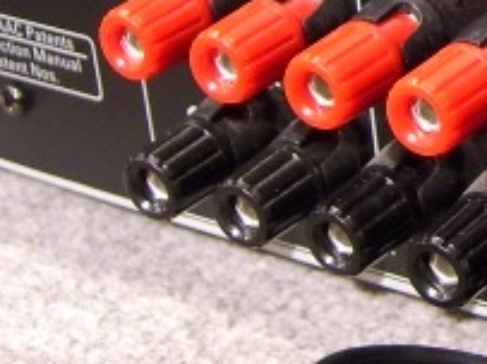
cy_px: -115
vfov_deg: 10.0
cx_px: 662
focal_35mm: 145
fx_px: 2039
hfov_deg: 13.1
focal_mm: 9.5
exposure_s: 1/13
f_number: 3.1
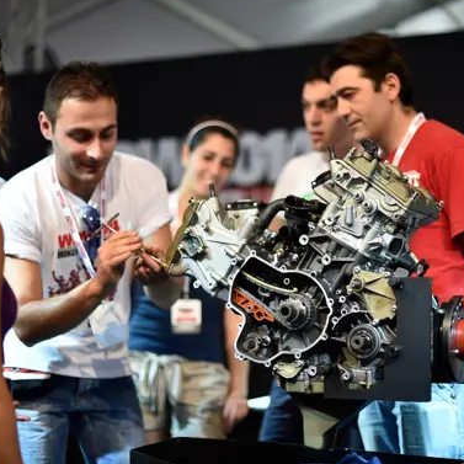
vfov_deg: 26.5
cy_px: 229
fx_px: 986
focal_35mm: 65
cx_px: 258
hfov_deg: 26.5
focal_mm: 50
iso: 160
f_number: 1.8
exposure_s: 1/500
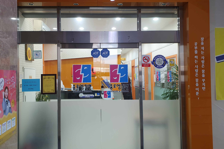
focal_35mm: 32
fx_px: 199
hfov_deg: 58.7
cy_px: 67
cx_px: 104
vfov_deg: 41.1
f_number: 2.4
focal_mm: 4.32
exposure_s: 1/40
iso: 200
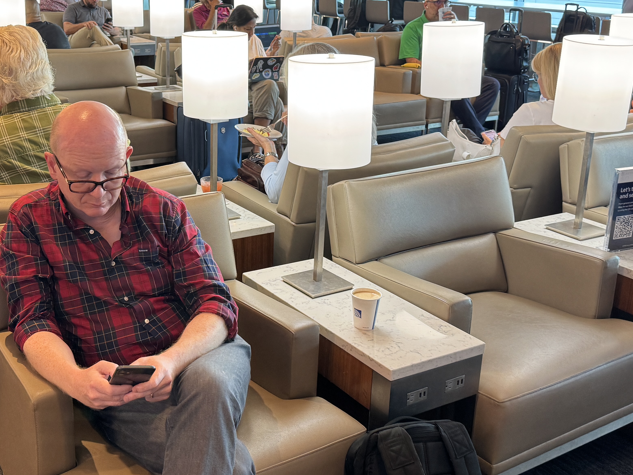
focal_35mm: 44
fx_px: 805
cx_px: 213
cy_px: 203
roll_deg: -0.2
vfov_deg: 32.8
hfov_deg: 42.4
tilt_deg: -16.9
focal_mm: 6.76
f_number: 1.78
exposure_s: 1/60
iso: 160
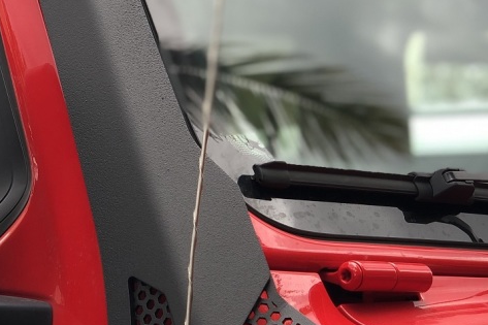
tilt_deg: +3.1
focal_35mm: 122
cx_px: 161
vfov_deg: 11.2
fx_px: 1653
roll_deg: -5.1
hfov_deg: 16.8
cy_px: 120
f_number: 2.4
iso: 20
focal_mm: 6
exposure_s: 1/120
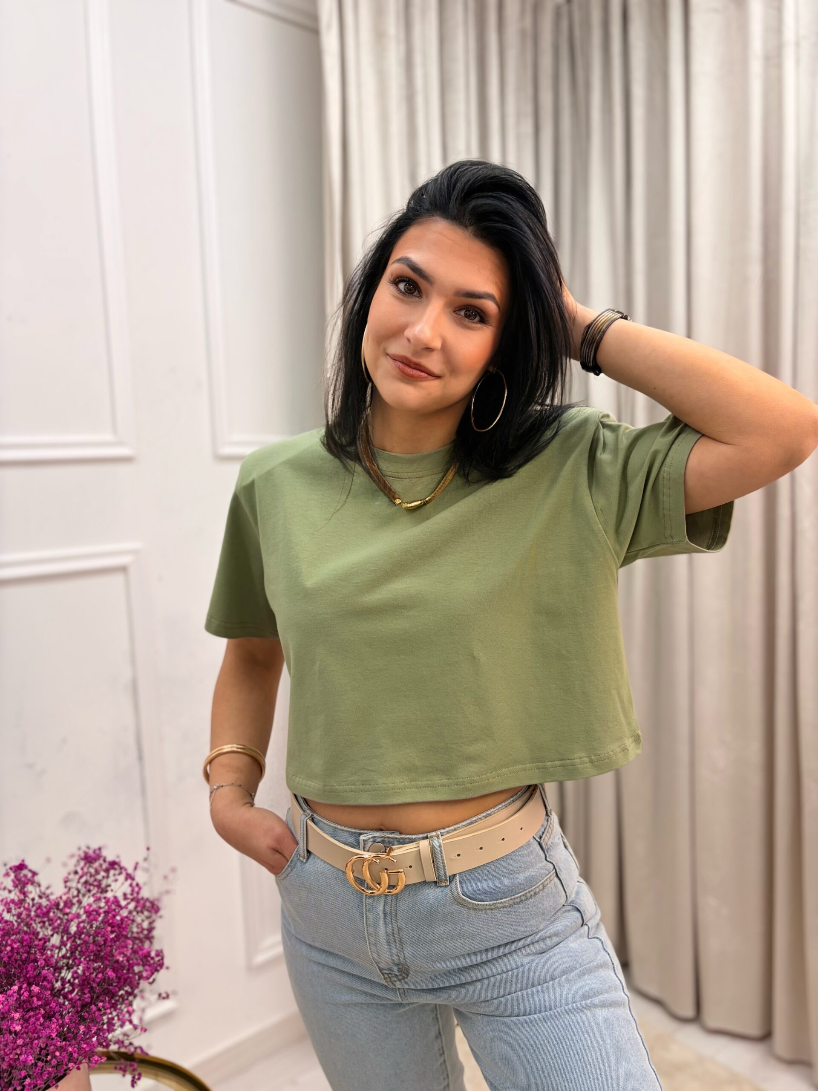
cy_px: 546
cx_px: 409
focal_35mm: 26
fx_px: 819
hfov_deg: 53.1
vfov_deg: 67.3
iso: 50
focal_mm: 5.96
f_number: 1.6
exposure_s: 1/100
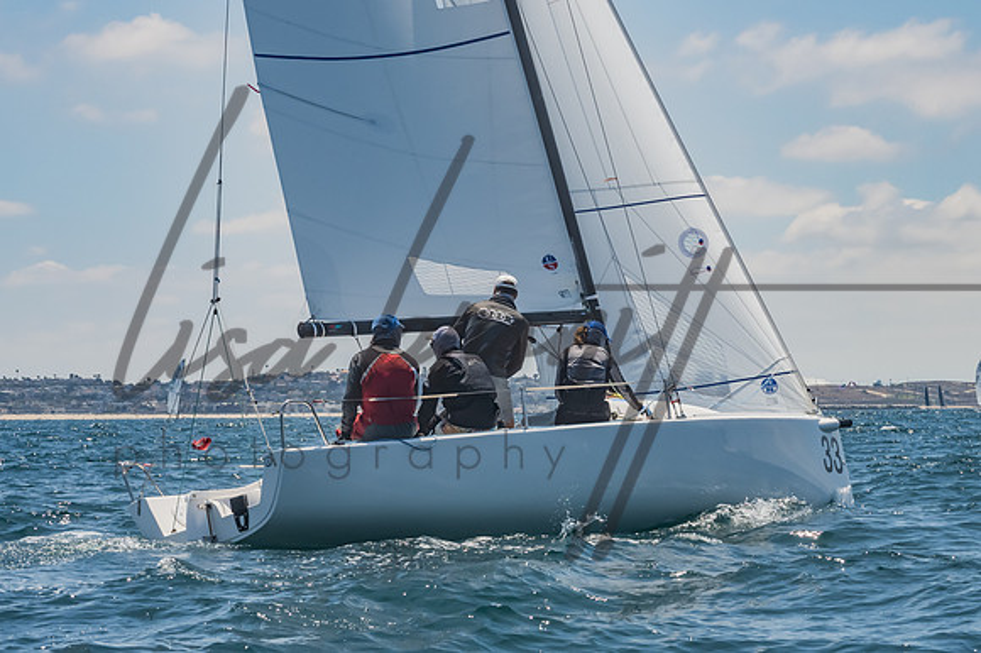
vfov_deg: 9.5
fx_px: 3915
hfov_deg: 14.3
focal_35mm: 144
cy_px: 326
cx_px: 490
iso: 640
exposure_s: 1/1000
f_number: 14
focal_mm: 95
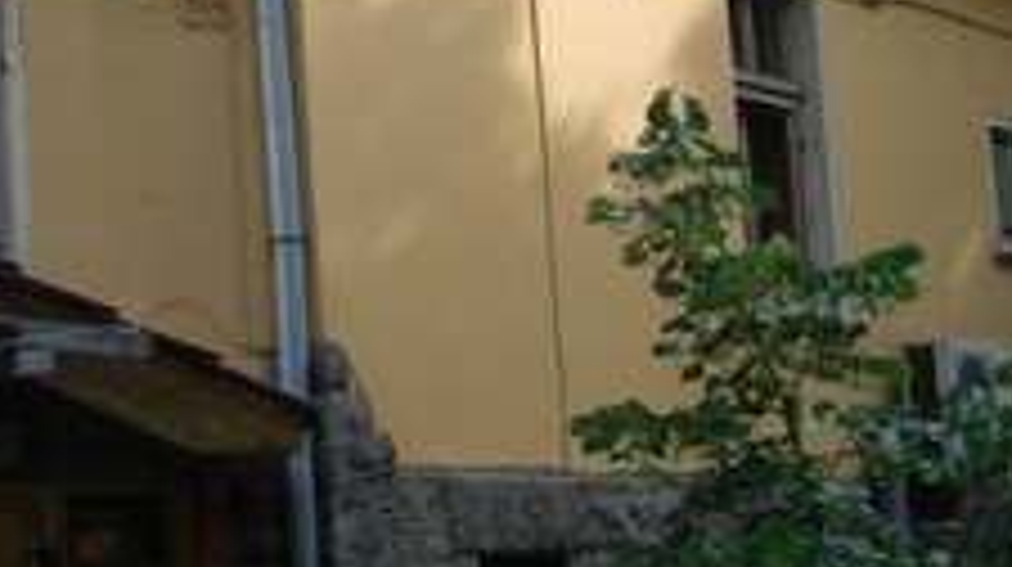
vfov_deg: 10.1
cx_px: 103
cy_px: -63
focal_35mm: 118
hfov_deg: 17.9
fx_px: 3163
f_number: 2.9
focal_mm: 6.3
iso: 79
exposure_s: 1/242
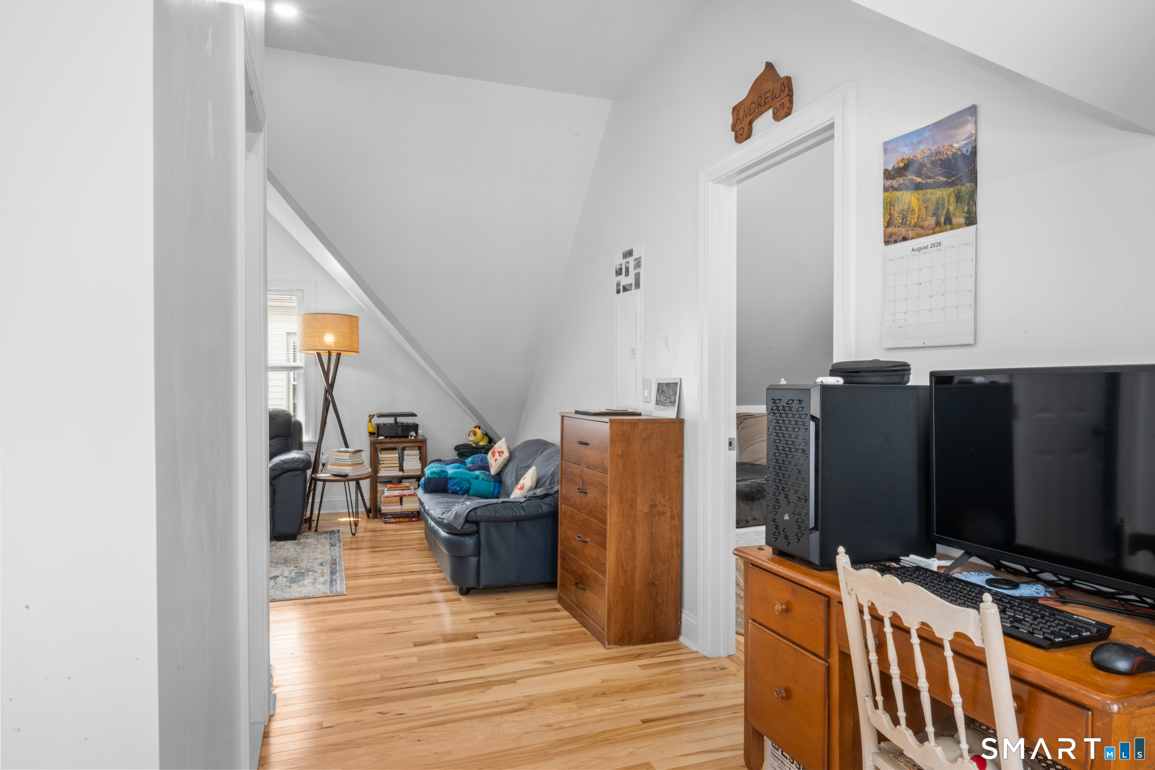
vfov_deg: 59.5
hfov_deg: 81.2
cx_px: 578
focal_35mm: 21
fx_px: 674
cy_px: 385
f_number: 22
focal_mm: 21
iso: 320
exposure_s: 1.6
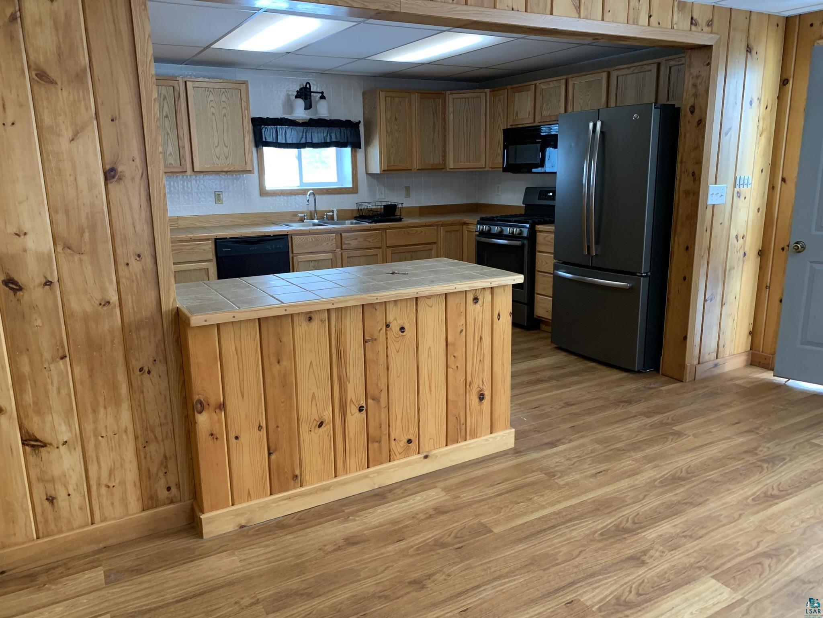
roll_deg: +1.4
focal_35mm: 26
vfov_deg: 53.1
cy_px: 309
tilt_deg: -13.1
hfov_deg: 67.3
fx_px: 618
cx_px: 412
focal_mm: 4.25
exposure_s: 1/60
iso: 200
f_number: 1.8
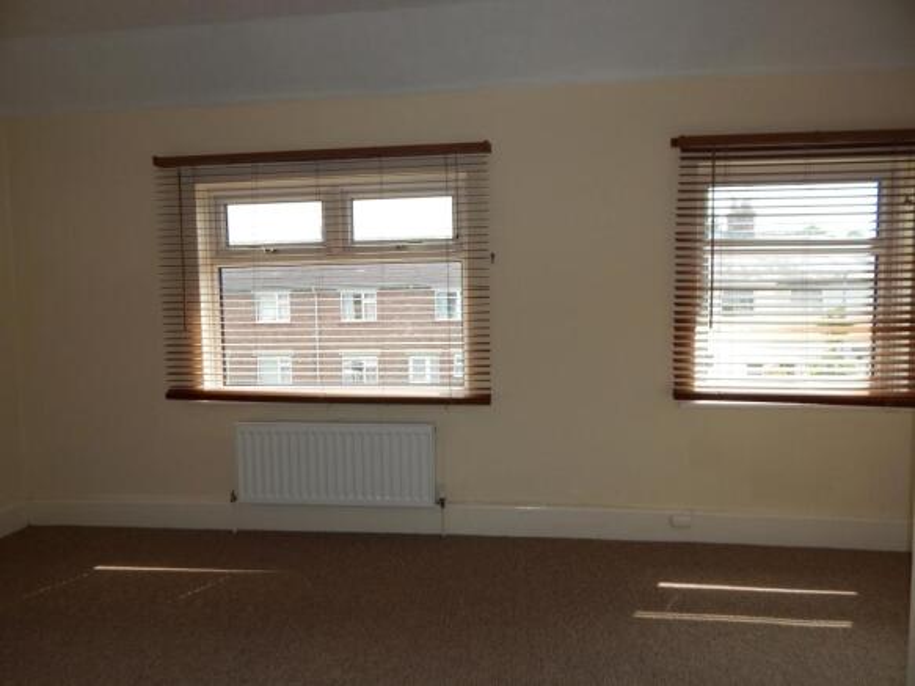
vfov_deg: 61.1
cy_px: 343
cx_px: 458
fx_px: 581
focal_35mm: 22
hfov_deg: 76.4
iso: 125
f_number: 3
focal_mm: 4
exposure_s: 1/250
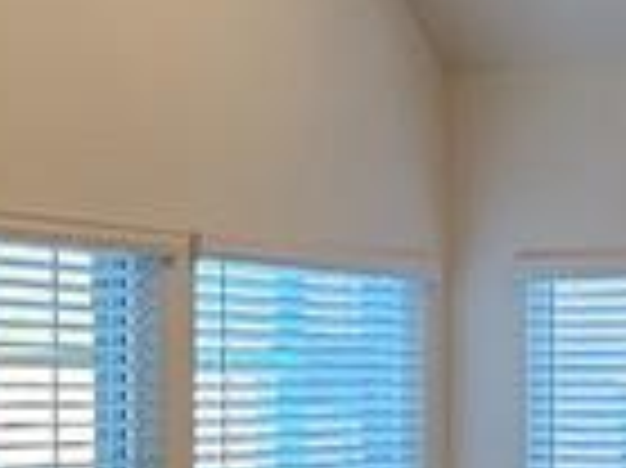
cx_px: 369
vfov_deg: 15.3
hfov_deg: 20.4
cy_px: 378
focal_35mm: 96
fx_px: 1735
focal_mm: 2.2
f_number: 2.2
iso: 125
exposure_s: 1/60
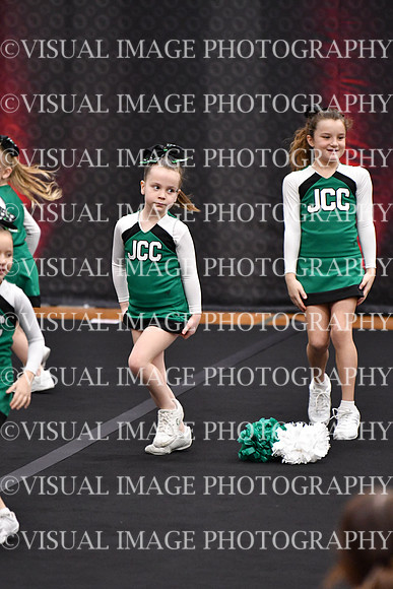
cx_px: 196
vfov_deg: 6.9
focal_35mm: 300
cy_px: 294
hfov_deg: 4.6
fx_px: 4909
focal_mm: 200
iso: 5000
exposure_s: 1/800
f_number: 2.8
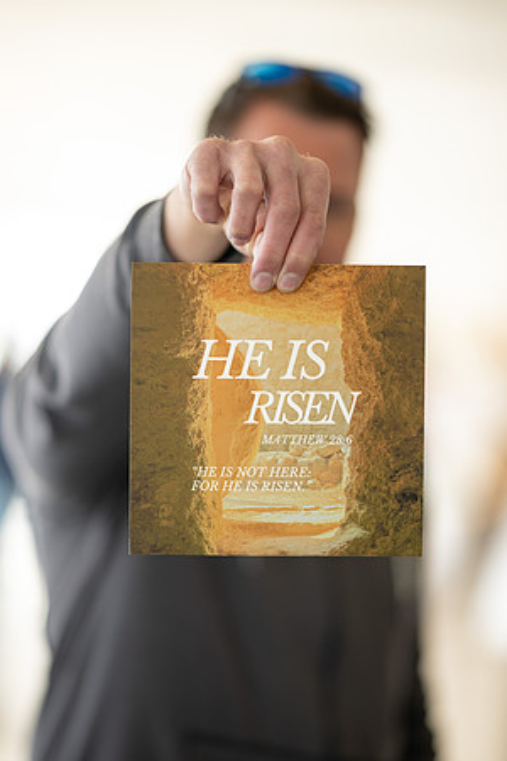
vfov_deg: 19.5
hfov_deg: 13.0
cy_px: 380
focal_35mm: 105
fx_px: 2218
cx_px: 254
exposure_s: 1/200
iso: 100
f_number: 1.4
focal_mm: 105
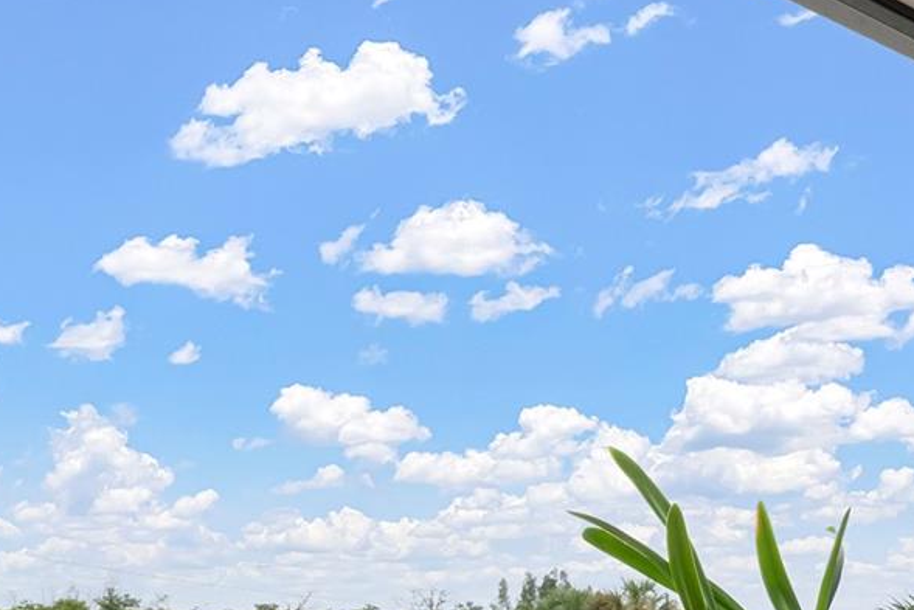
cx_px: 1096
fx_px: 965
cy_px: 633
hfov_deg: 38.0
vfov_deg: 31.9
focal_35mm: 38
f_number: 11
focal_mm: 14
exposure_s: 1/25
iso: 250
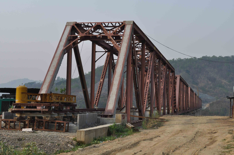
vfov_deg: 22.6
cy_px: 78
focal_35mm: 60
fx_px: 390
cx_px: 117
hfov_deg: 33.4
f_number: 8
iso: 200
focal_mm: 40
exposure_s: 1/250
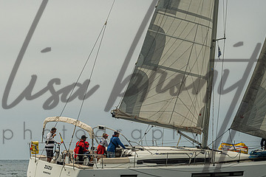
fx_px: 1448
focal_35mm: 196
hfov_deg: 10.5
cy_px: 107
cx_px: 123
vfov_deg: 7.0
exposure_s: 1/2500
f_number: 6.3
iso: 400
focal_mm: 100
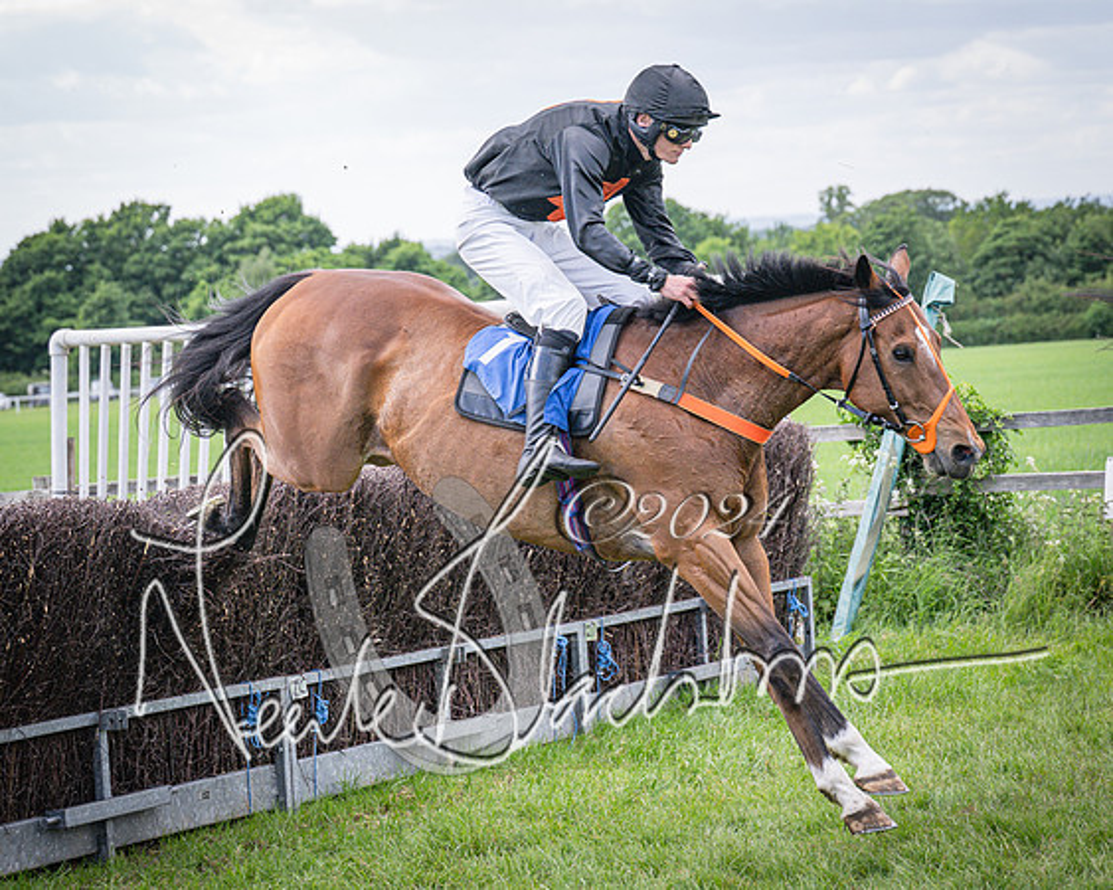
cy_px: 413
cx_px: 670
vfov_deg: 13.5
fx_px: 3761
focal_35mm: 114
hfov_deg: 16.8
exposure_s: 1/1250
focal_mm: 70
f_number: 4
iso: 400
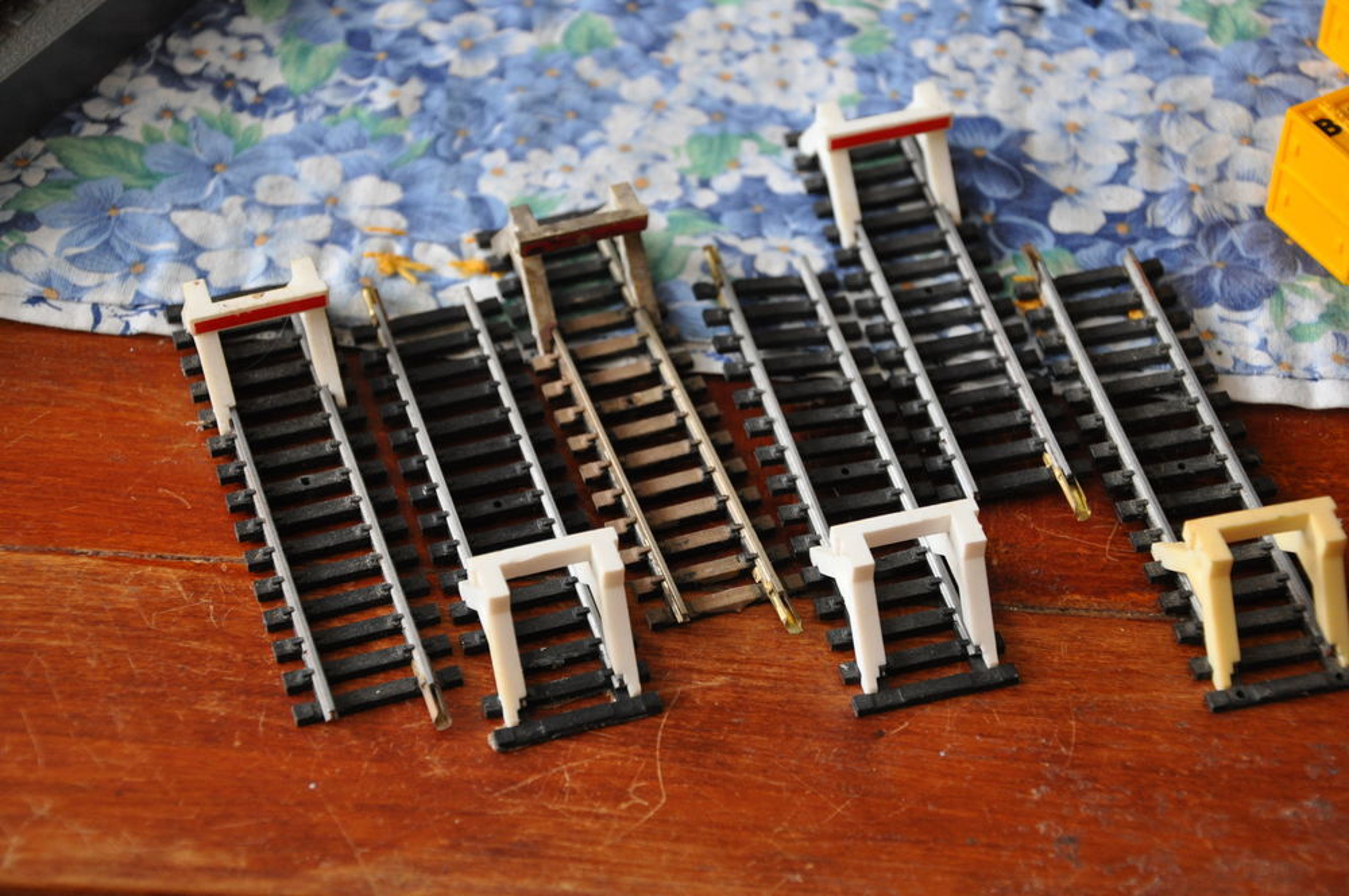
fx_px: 3256
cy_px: 448
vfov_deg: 15.7
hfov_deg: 23.4
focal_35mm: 87
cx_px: 674
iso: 900
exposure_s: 1/30
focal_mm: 58
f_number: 5
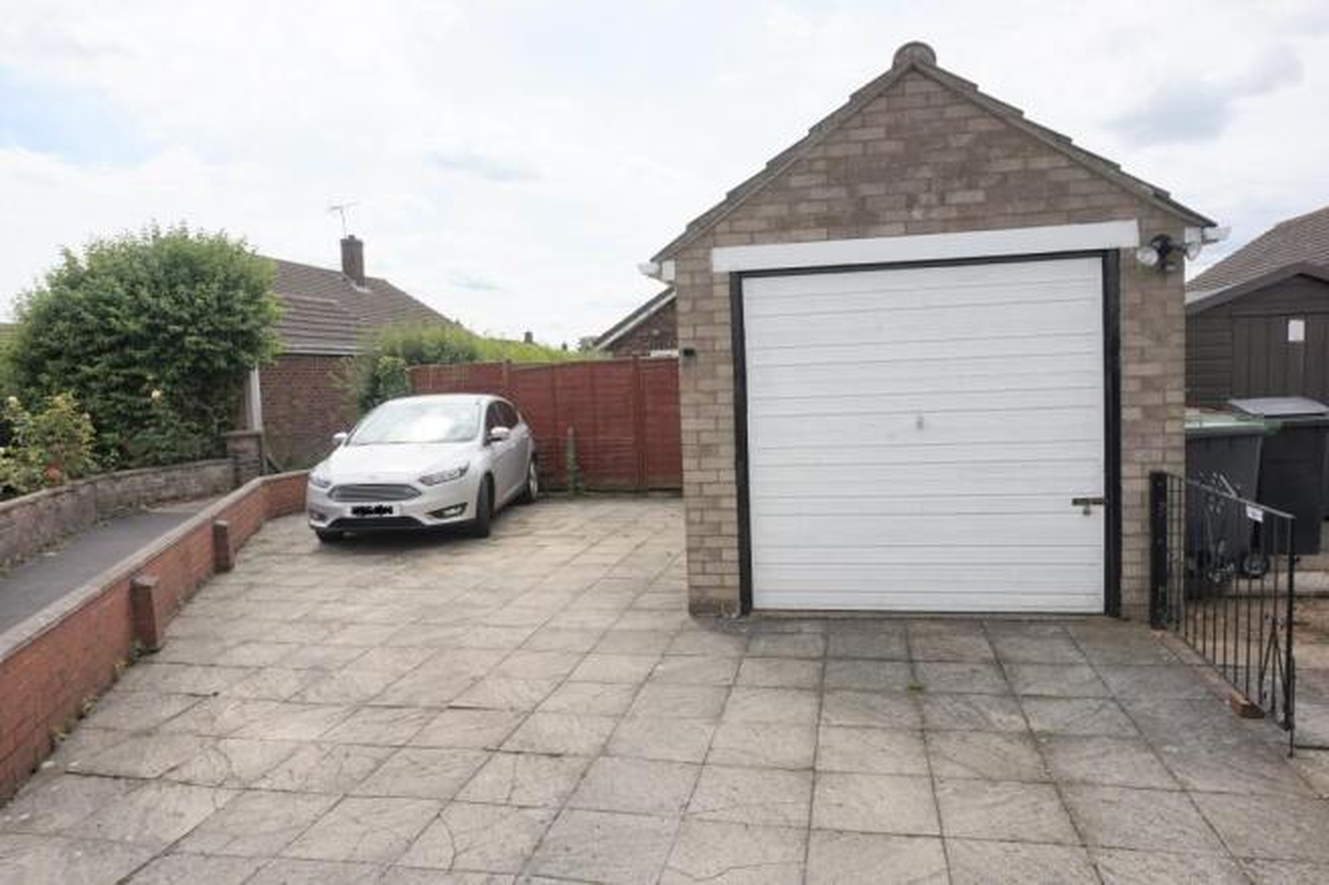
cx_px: 664
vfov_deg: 53.1
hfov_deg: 73.8
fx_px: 886
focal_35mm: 24
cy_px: 442
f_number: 11
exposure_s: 1/160
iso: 100
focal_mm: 16
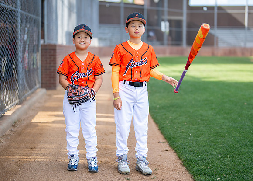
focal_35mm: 62
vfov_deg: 23.1
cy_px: 86
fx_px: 443
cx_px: 129
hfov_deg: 31.9
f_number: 1.2
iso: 125
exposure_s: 1/2000
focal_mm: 50
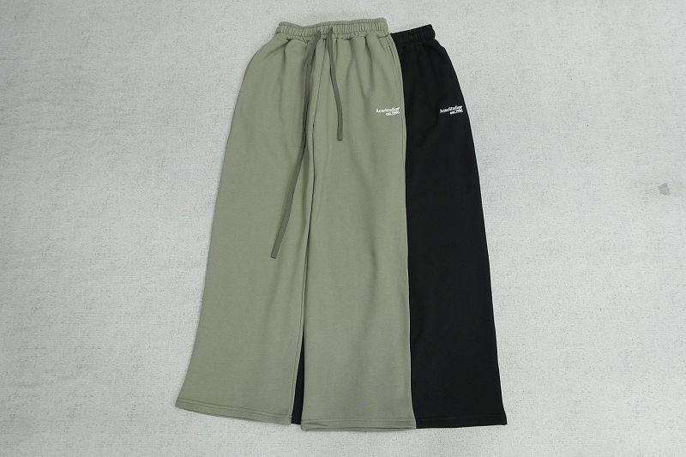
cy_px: 228
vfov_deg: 53.1
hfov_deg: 73.8
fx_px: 457
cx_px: 343
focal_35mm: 24
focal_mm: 16
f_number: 8
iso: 1000
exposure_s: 1/160
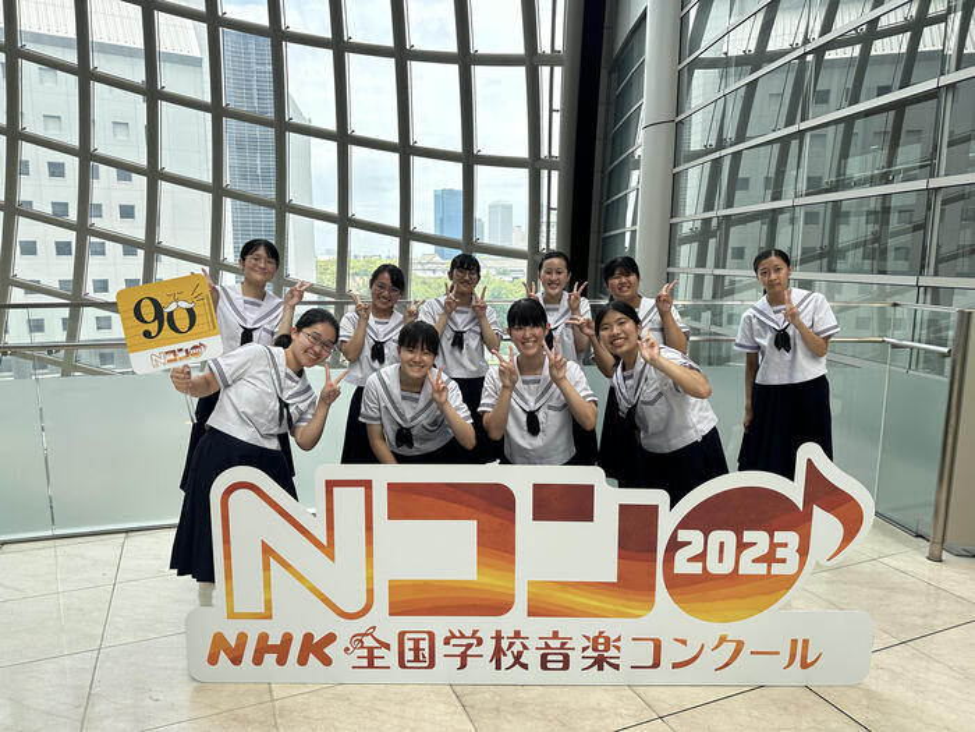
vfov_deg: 56.8
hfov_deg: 71.6
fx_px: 676
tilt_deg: -10.5
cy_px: 366
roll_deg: -0.5
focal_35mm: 24
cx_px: 488
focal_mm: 6.86
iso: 80
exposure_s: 1/672
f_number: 1.78
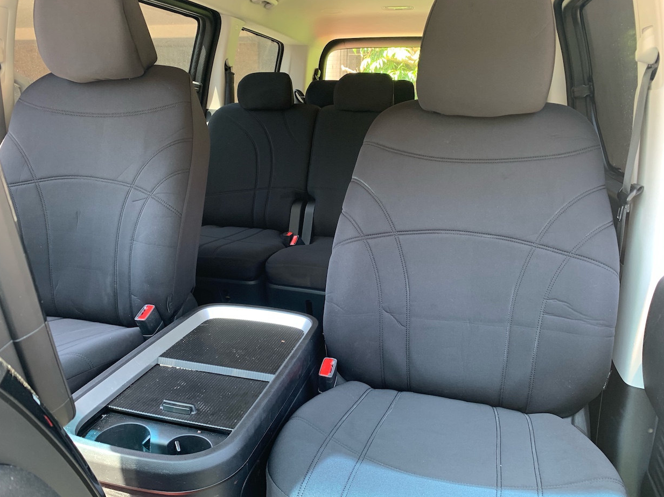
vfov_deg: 51.3
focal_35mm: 27
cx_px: 320
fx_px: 518
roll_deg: -1.1
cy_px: 251
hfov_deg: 65.3
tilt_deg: -15.2
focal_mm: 4.25
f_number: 1.8
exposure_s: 1/60
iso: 100
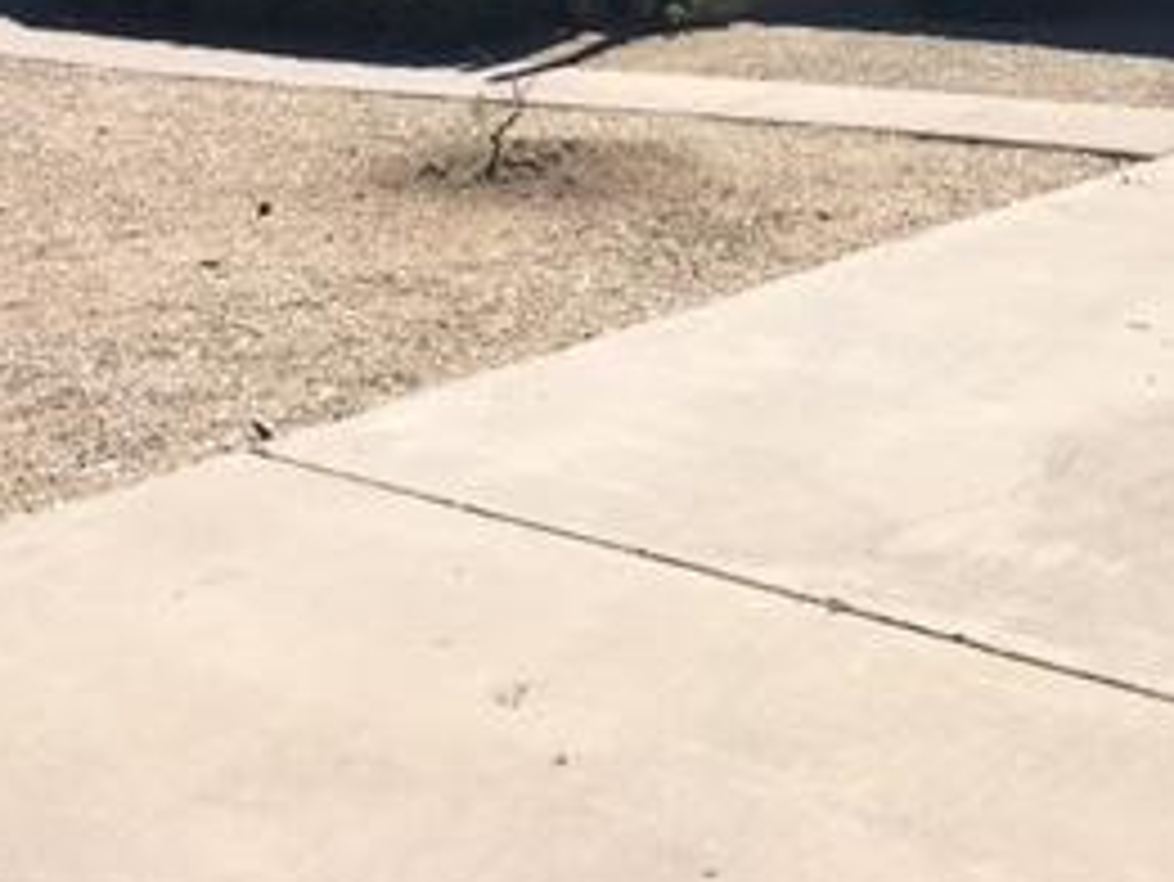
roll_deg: -0.1
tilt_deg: -1.4
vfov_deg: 19.5
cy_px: -171
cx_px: 909
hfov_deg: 27.0
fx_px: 2409
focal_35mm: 71
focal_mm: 4.15
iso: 25
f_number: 2.2
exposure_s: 1/2024
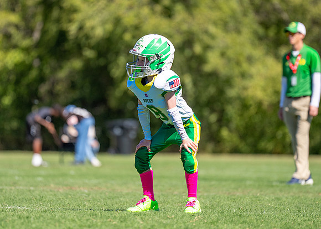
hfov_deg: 6.9
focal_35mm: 290
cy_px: 98
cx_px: 151
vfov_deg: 5.0
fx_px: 2647
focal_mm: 200
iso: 160
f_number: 2.8
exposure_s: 1/4000
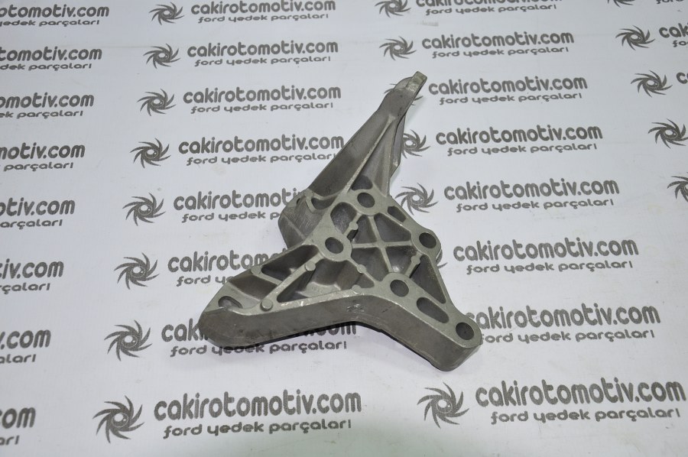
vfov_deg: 28.0
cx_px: 344
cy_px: 228
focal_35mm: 48
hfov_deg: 41.2
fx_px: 916
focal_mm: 32
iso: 200
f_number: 5.6
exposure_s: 1/50
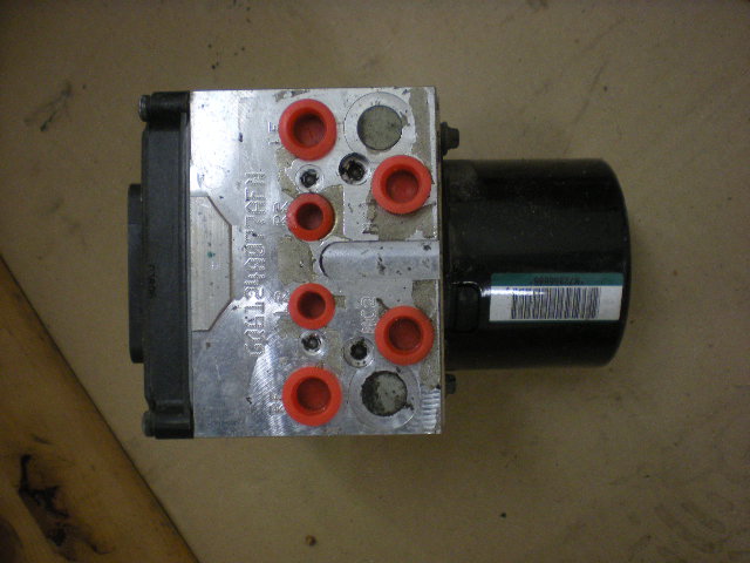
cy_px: 282
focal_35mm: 38
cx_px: 375
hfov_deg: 49.0
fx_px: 823
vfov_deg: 37.7
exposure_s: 1/44.4
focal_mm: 6.3
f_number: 3.1
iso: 200
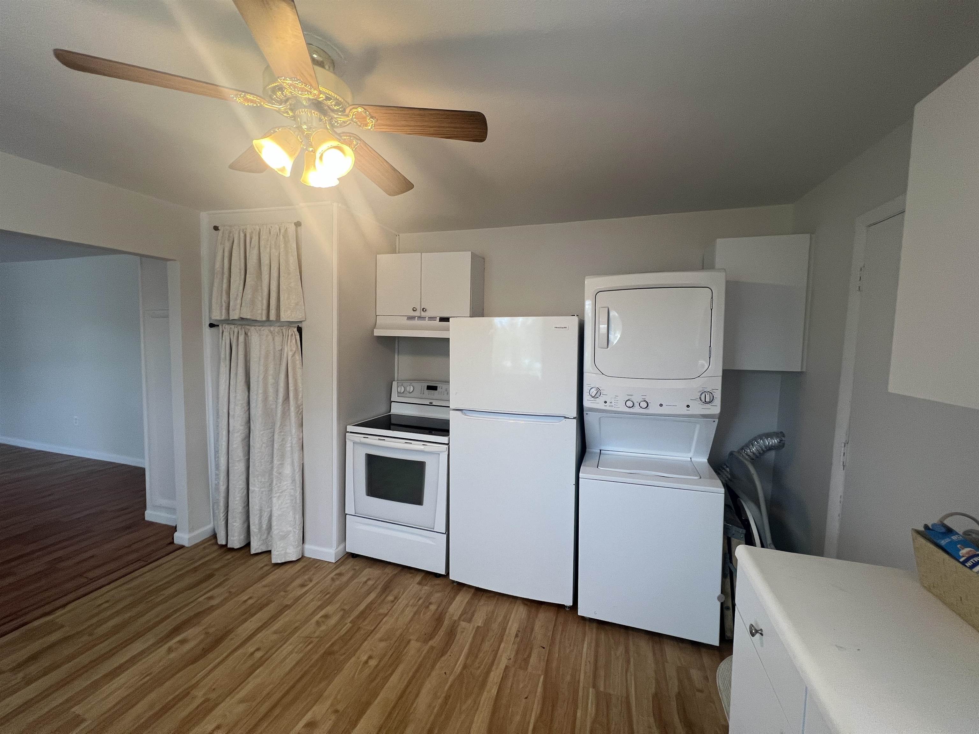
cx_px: 490
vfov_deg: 89.9
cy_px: 367
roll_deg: -1.3
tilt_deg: -4.4
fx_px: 368
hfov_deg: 106.2
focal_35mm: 13
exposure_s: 1/120
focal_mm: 1.57
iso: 100
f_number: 1.8
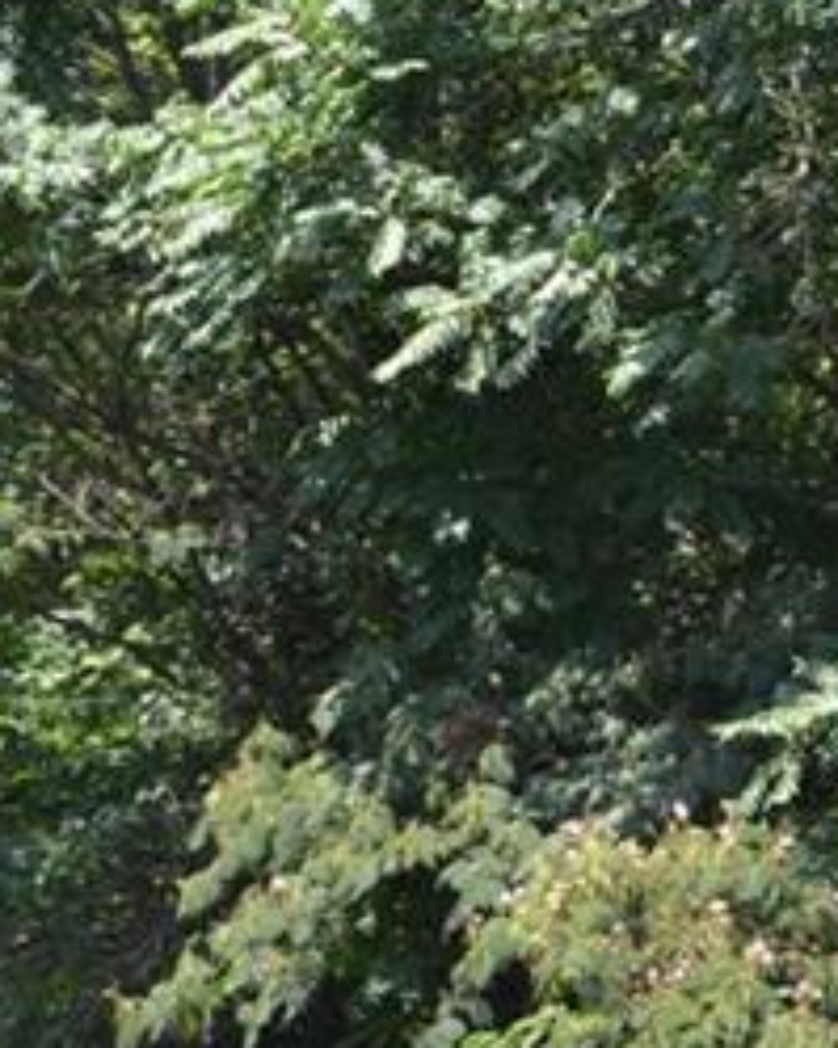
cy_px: 636
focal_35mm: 139
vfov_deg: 13.9
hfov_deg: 11.1
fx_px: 4312
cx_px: 552
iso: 110
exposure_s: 1/125
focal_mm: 24
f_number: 5.6
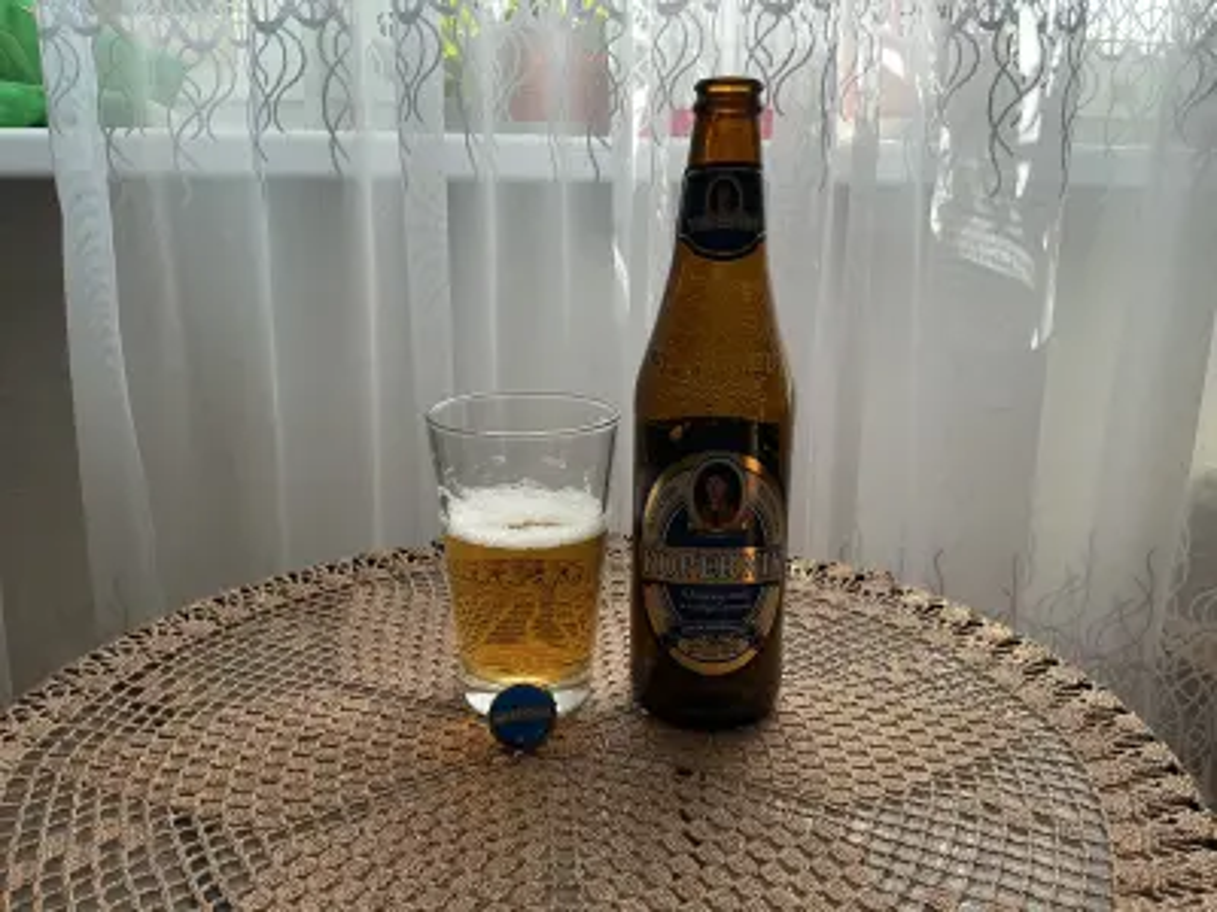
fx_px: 1020
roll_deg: -1.2
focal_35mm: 29
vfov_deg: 48.2
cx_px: 608
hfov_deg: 61.7
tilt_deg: -14.3
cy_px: 456
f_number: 1.8
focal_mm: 3
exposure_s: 1/120
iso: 25
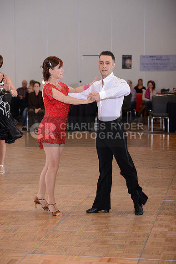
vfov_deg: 20.0
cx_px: 88
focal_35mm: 102
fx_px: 747
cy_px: 132
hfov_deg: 13.4
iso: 1000
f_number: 5
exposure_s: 1/250
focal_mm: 102
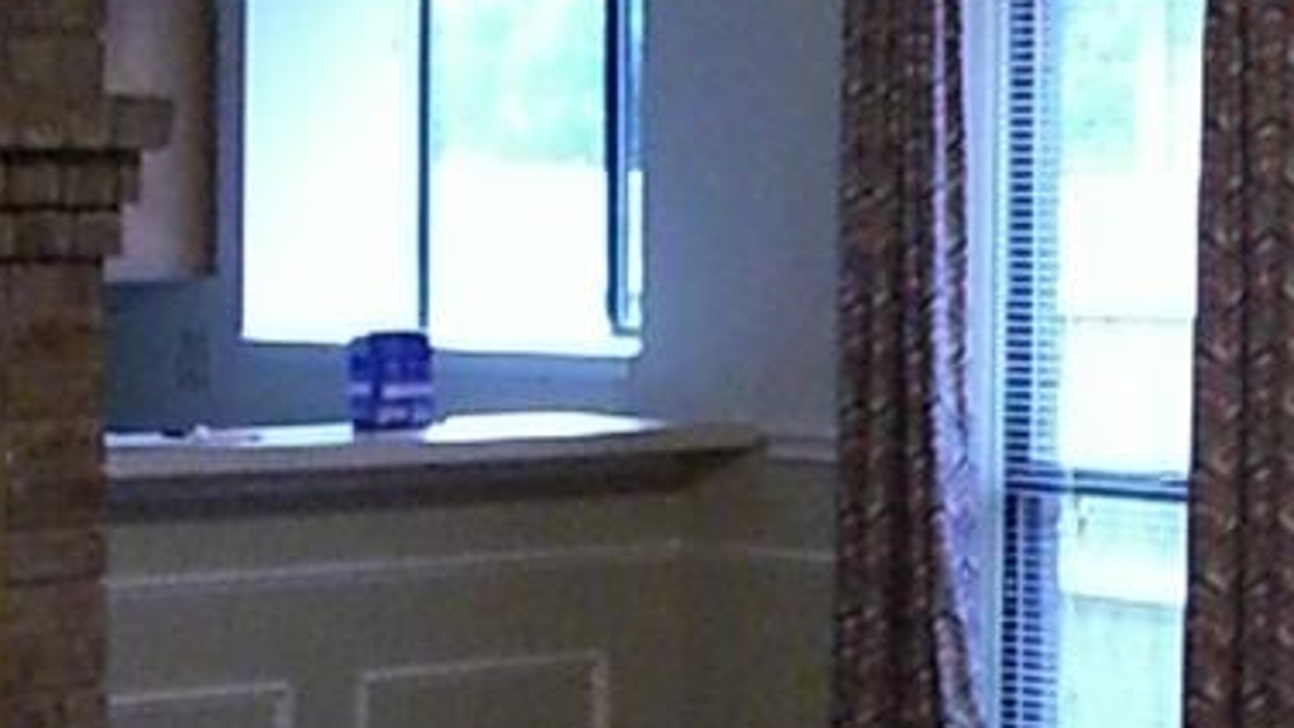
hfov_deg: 15.2
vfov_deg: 8.7
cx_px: 1297
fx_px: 4769
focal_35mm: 139
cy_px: 446
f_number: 3
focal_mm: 7.6
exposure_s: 1/100
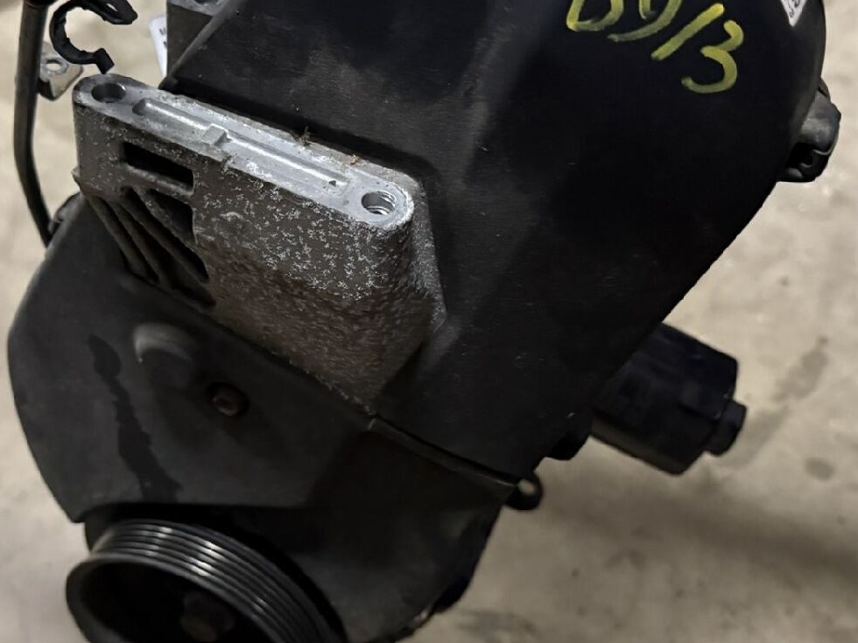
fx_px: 1165
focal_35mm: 47
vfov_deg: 30.9
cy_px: 325
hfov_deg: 40.2
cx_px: 328
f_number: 1.78
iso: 1000
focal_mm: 6.76
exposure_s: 1/30
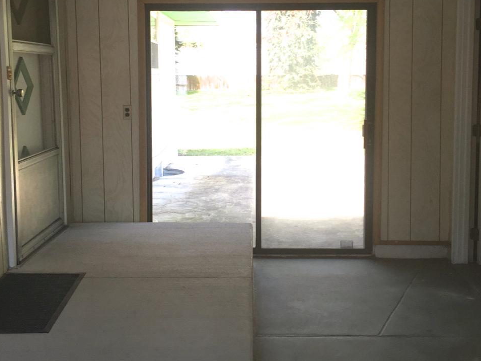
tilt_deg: -5.7
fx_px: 611
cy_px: 129
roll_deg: -1.2
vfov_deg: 32.7
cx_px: 245
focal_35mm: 44
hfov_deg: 42.9
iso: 32
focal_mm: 4.15
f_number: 2.2
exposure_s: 1/120
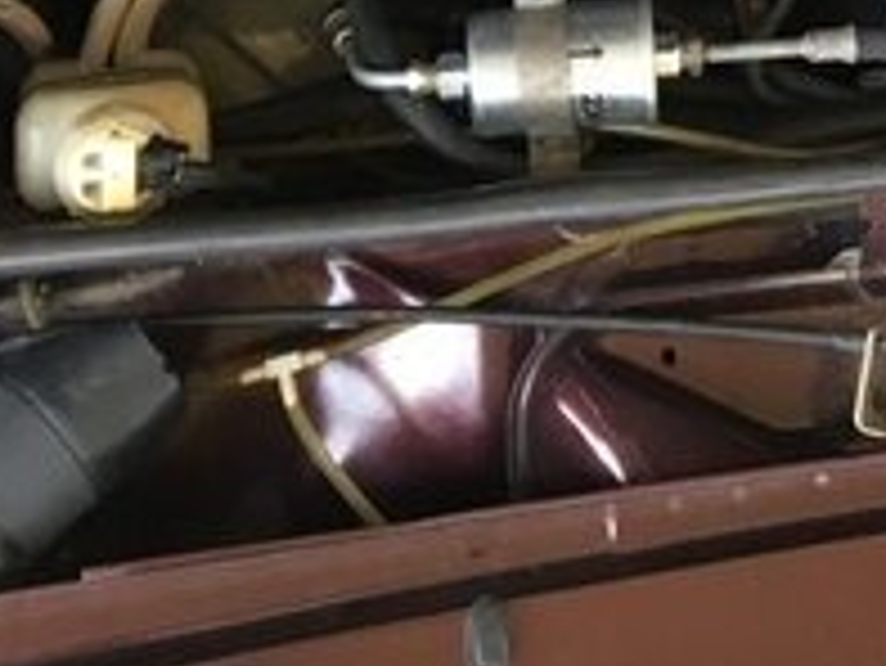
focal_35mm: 97
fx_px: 2484
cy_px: -349
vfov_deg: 14.2
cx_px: 877
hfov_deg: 19.7
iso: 40
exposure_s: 1/33
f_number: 2.2
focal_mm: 4.15
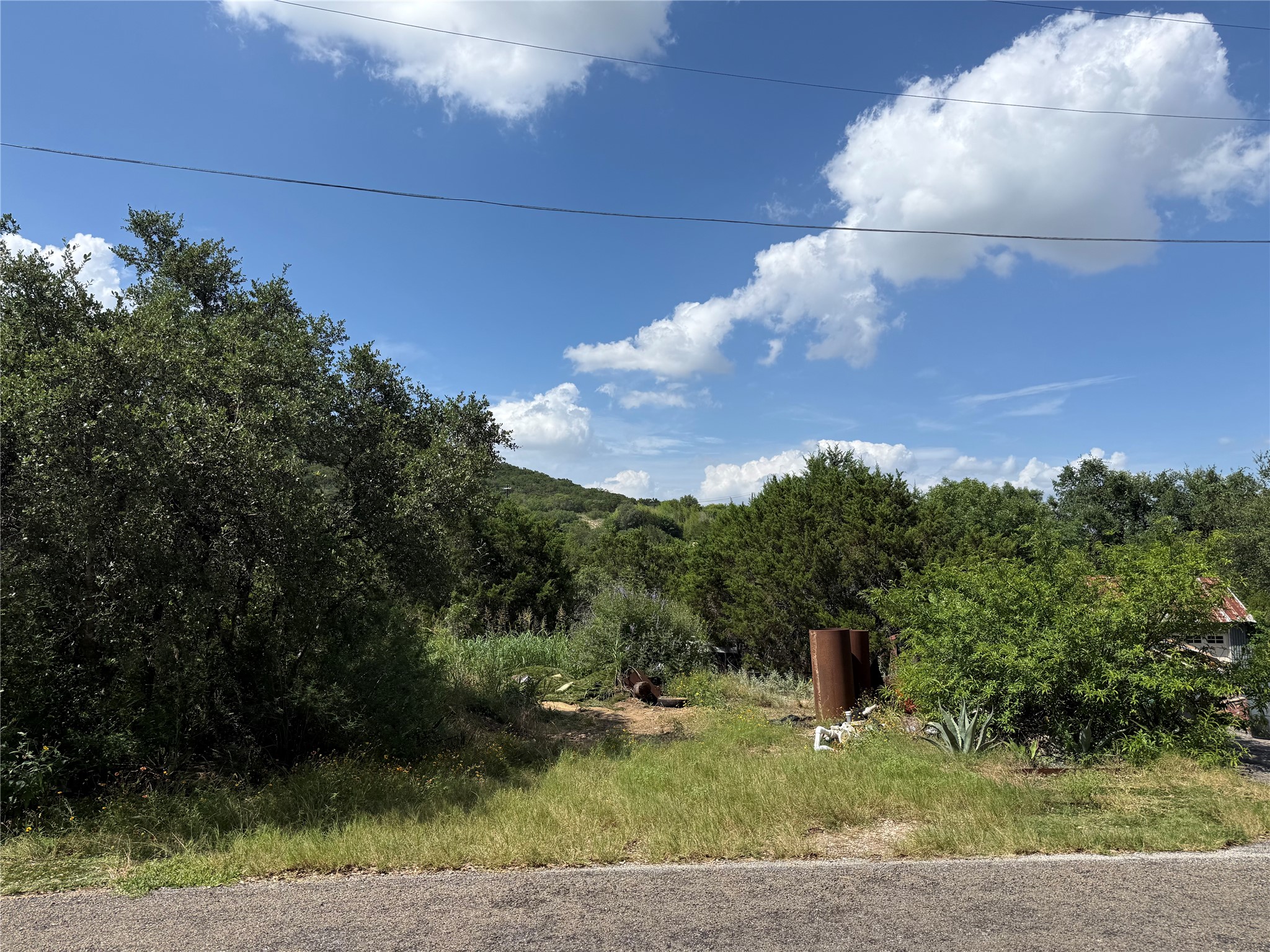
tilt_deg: +6.7
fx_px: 881
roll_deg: -0.3
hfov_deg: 71.6
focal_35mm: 24
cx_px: 635
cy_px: 476
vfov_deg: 56.8
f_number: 1.78
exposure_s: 1/5714
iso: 80
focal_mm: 6.76
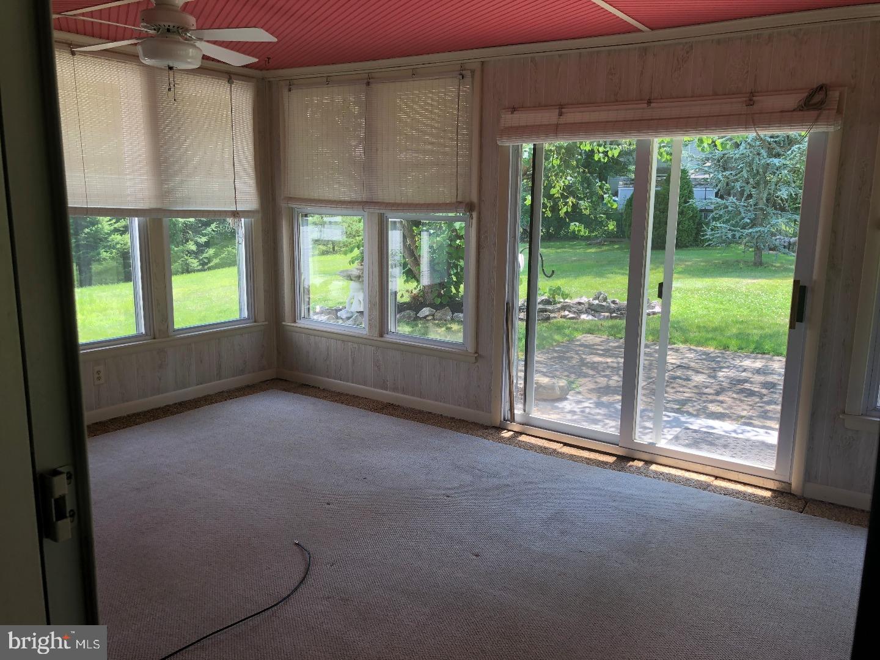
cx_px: 440
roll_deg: -0.6
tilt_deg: -10.2
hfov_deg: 63.4
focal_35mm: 28
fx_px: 712
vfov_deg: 49.7
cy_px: 330
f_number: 1.8
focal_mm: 4
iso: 20
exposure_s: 1/110
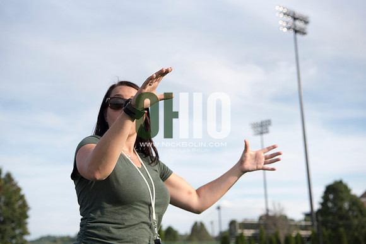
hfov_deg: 35.6
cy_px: 122
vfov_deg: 24.2
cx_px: 183
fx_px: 569
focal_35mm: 56
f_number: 5.6
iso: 800
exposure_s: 1/3200
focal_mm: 56
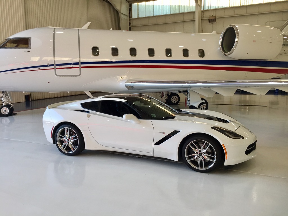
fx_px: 241
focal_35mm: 29
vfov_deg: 48.2
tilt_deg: -5.8
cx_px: 144
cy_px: 108
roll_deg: -1.1
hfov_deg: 61.7
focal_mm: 4.15
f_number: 2.2
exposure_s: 1/120
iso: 40
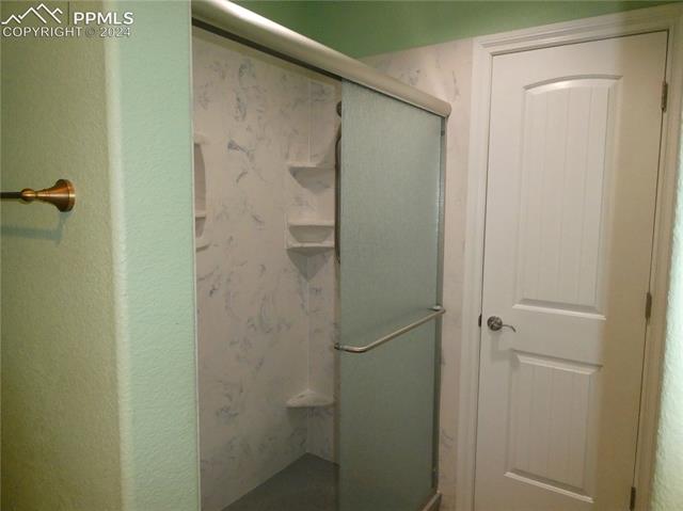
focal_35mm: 24
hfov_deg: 71.6
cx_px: 342
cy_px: 256
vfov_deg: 56.8
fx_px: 473
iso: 800
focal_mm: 4.3
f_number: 3.3
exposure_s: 1/125
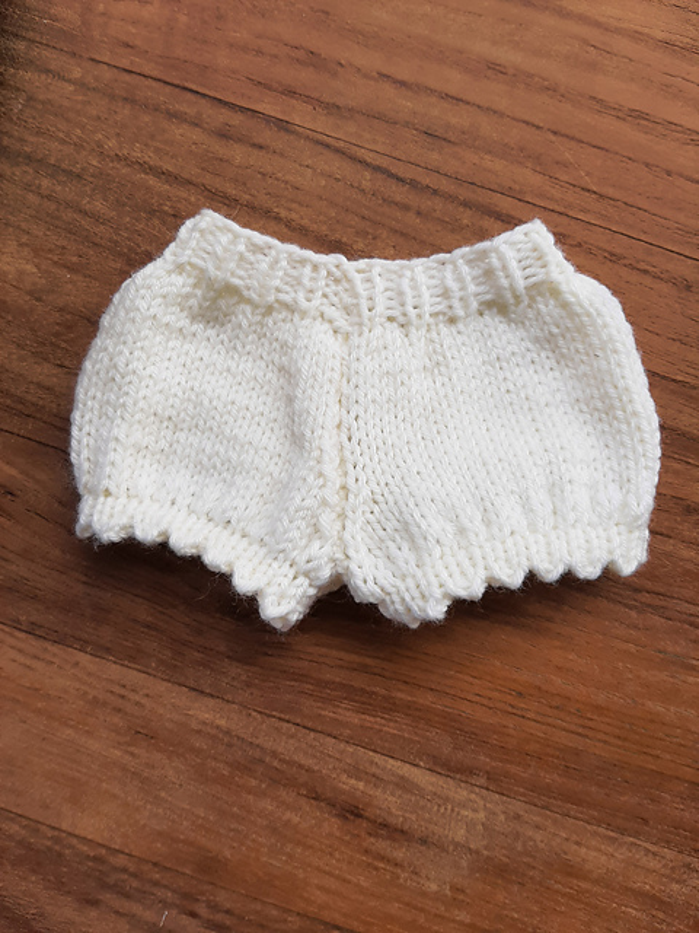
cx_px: 350
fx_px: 700
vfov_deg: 67.3
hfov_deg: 53.1
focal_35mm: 26
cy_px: 466
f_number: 1.7
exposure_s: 1/757
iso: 40
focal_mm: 3.93
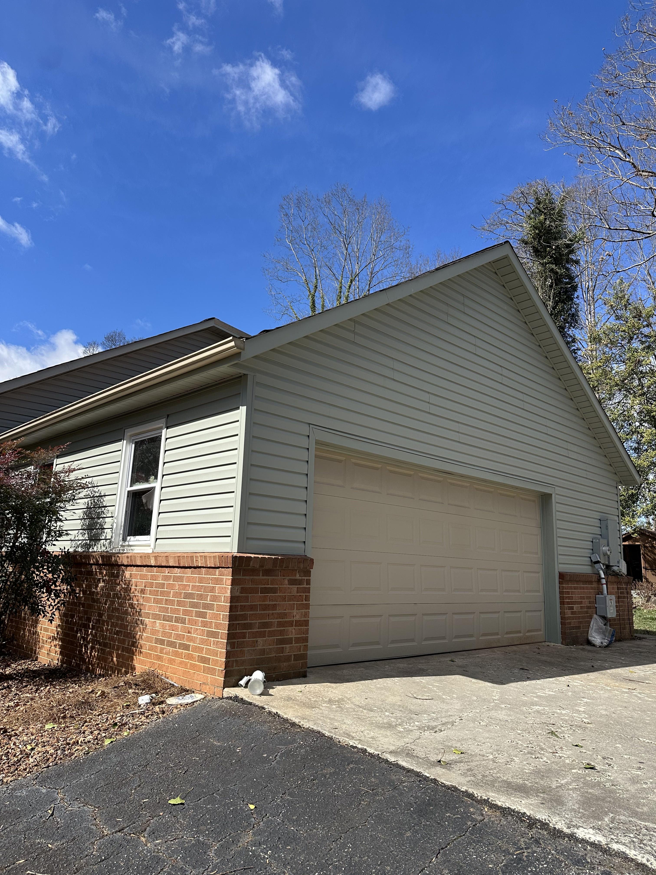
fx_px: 606
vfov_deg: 71.6
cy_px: 438
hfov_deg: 56.8
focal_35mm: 24
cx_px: 328
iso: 80
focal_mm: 6.86
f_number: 1.78
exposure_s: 1/4545
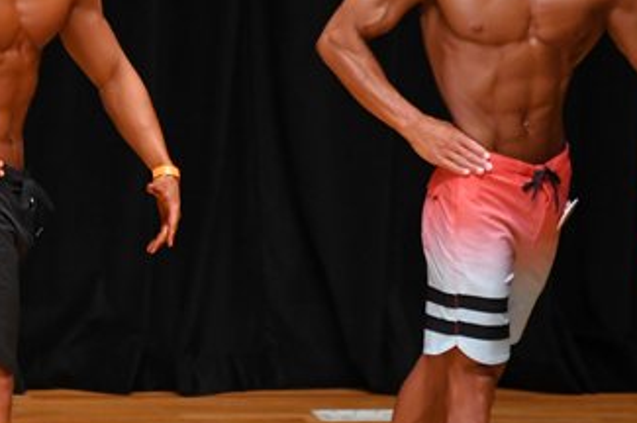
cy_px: 206
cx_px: -91
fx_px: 11384
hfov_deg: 3.2
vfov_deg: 2.1
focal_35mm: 644
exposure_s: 1/400
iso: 4000
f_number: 5.6
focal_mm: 180
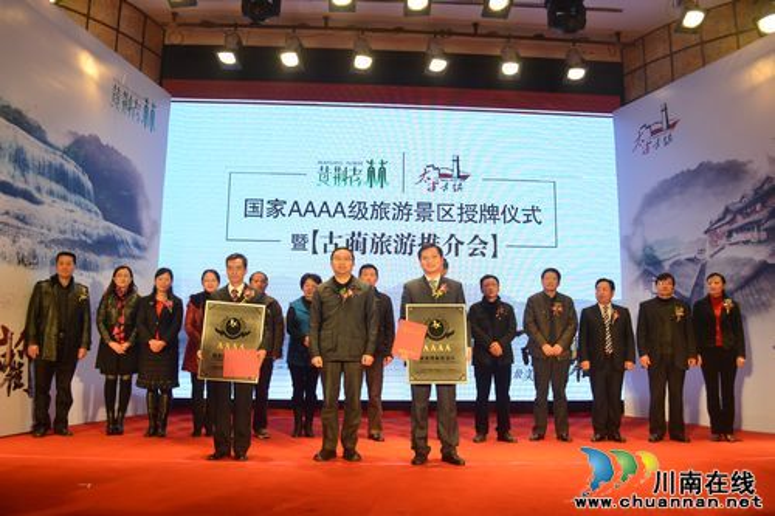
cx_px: 388
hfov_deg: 67.4
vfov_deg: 47.9
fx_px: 581
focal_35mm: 27
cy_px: 258
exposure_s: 1/100
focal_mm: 18
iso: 400
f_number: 5
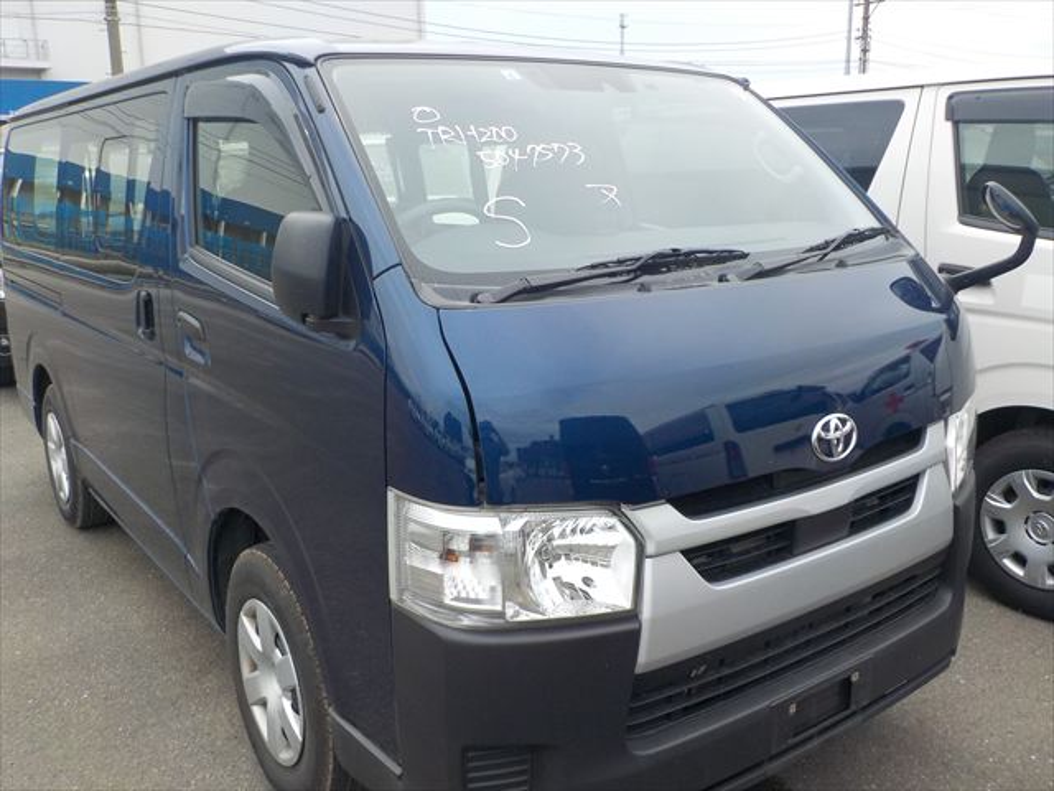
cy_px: 396
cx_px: 527
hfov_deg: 60.0
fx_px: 913
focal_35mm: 30
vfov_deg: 46.8
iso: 125
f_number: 3.3
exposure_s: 1/640
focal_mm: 4.1
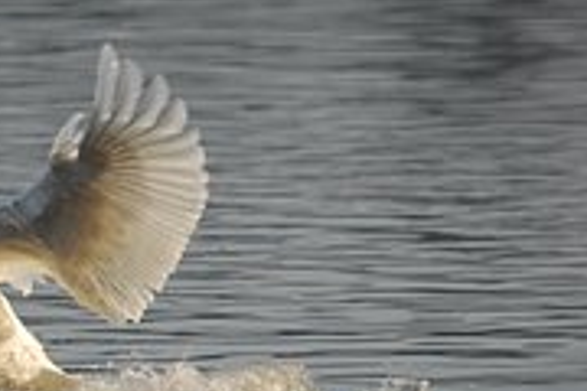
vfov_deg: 1.2
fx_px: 18815
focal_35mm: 1154
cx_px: -183
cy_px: 269
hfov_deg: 1.8
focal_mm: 270
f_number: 7.1
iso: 400
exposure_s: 1/1000
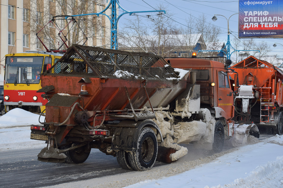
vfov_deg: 19.7
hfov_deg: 29.2
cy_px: 94
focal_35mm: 69
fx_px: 542
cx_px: 142
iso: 400
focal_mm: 46
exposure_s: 1/800
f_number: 5.3
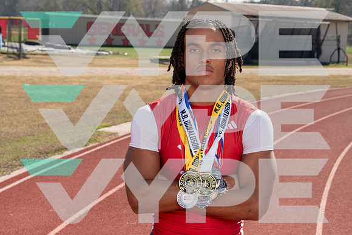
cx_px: 176
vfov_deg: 19.5
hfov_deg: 28.8
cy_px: 118
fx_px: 685
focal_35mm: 70
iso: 125
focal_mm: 70
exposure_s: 1/200
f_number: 9
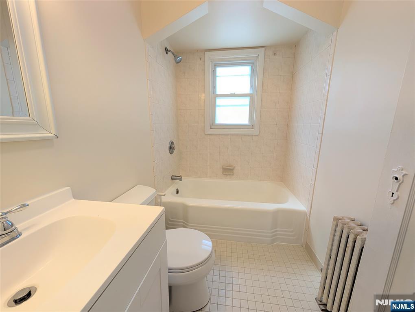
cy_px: 156
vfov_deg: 94.6
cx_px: 208
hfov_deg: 110.5
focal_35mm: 12
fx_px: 144
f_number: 1.7
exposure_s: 1/164
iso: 46
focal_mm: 2.02
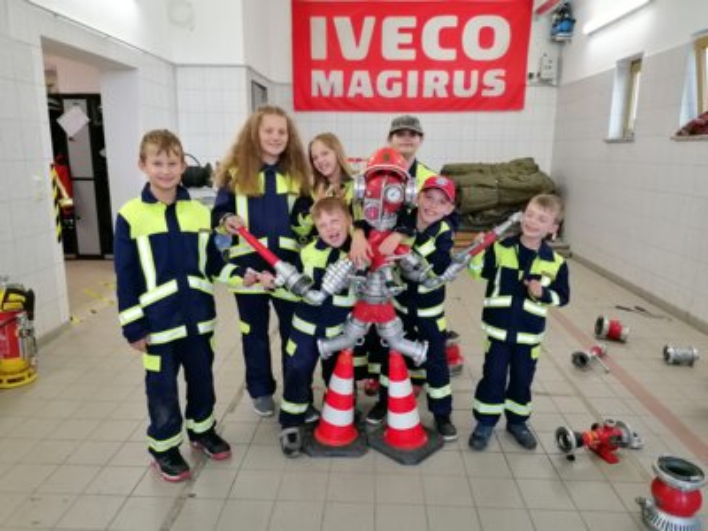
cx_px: 354
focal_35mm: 27
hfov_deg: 65.3
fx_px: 552
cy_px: 266
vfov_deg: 51.4
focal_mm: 4.75
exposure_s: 1/50
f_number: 1.8
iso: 400
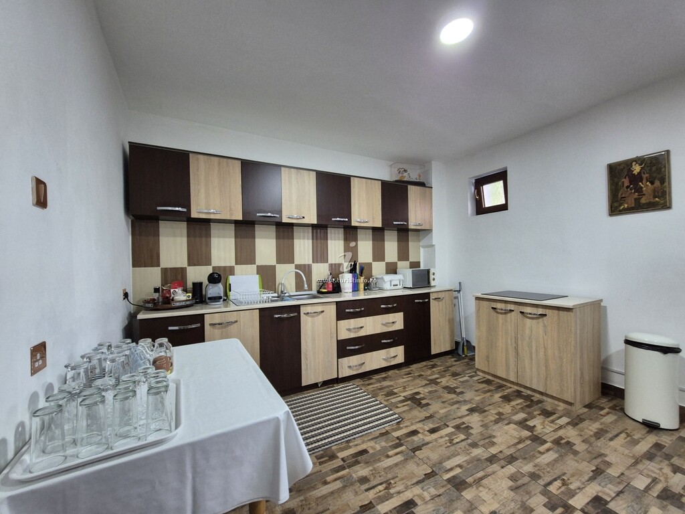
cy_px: 257
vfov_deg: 89.9
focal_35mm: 13
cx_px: 342
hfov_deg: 106.2
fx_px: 257
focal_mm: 2.2
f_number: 2.2
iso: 400
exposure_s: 1/50
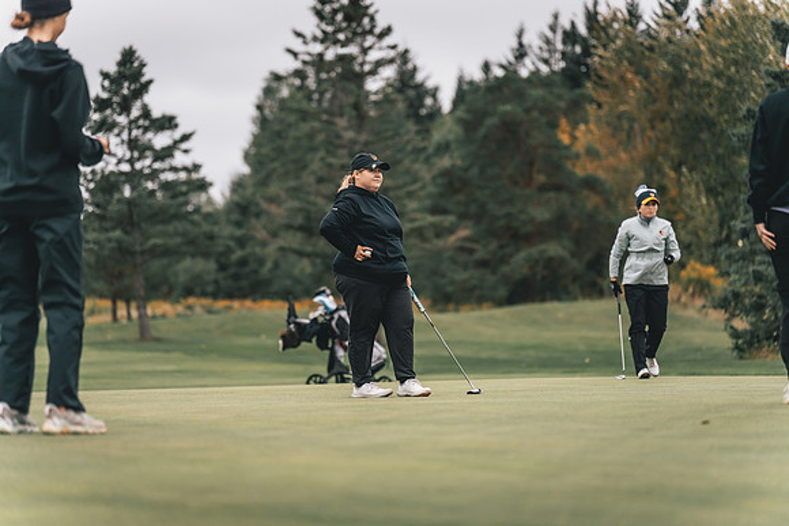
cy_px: 263
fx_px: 3297
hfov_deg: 13.6
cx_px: 394
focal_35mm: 150
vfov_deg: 9.1
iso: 800
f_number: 2.8
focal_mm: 150
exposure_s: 1/800
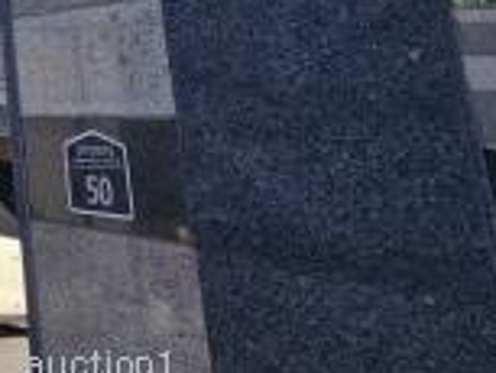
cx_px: -681
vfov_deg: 18.2
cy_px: -250
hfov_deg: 15.4
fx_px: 975
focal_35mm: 68
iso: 50
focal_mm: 2.2
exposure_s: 1/1509
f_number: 2.2
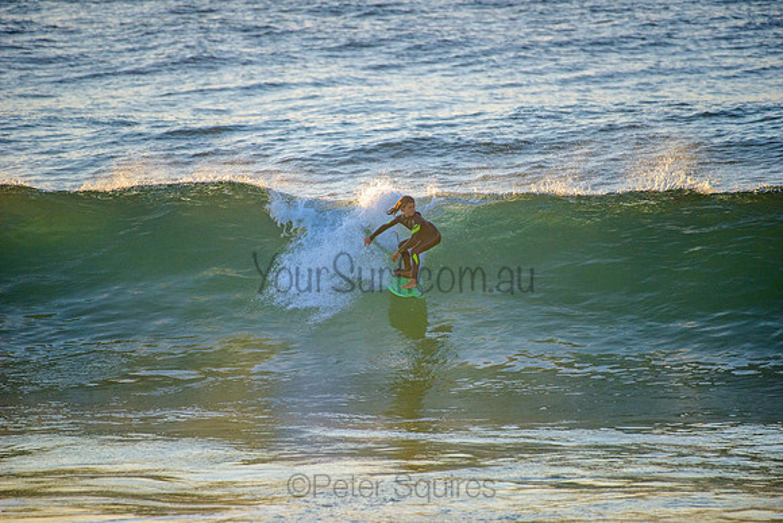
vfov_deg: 2.8
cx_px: 392
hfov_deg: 4.1
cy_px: 262
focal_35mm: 500
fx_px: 10877
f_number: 5.6
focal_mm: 500
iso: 720
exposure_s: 1/2000
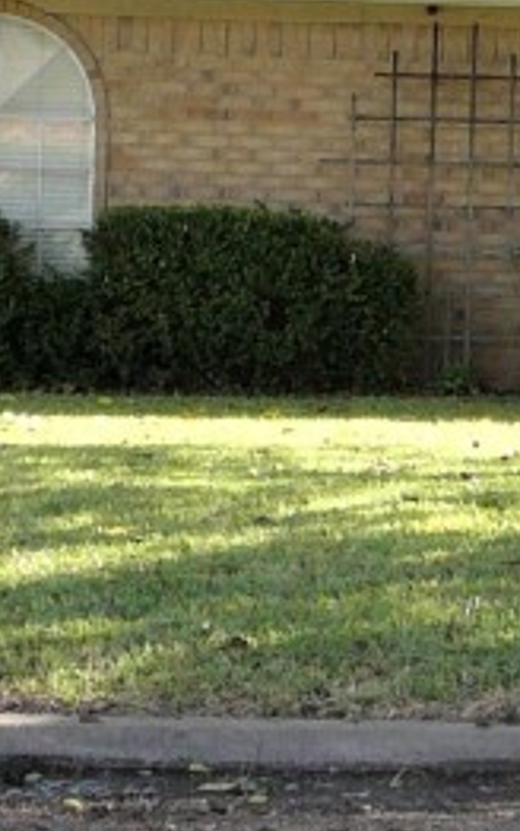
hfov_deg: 8.6
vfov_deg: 14.4
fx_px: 3284
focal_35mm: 145
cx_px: 1059
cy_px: 219
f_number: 2.8
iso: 80
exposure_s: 1/200
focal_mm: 5.2
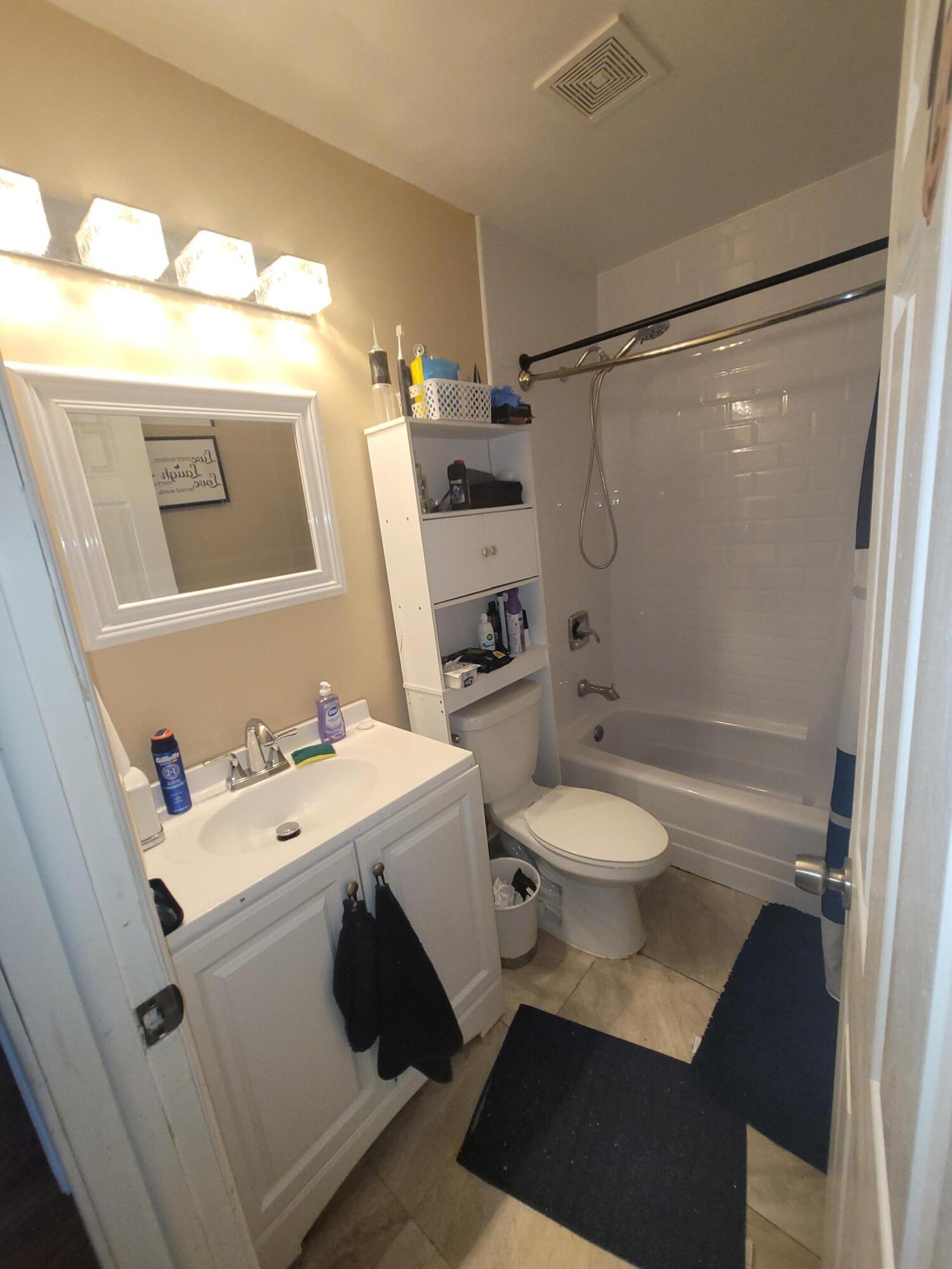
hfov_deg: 89.9
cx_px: 476
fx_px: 477
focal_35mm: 13
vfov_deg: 106.2
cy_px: 634
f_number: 2.2
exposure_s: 1/60
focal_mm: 2.2
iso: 125
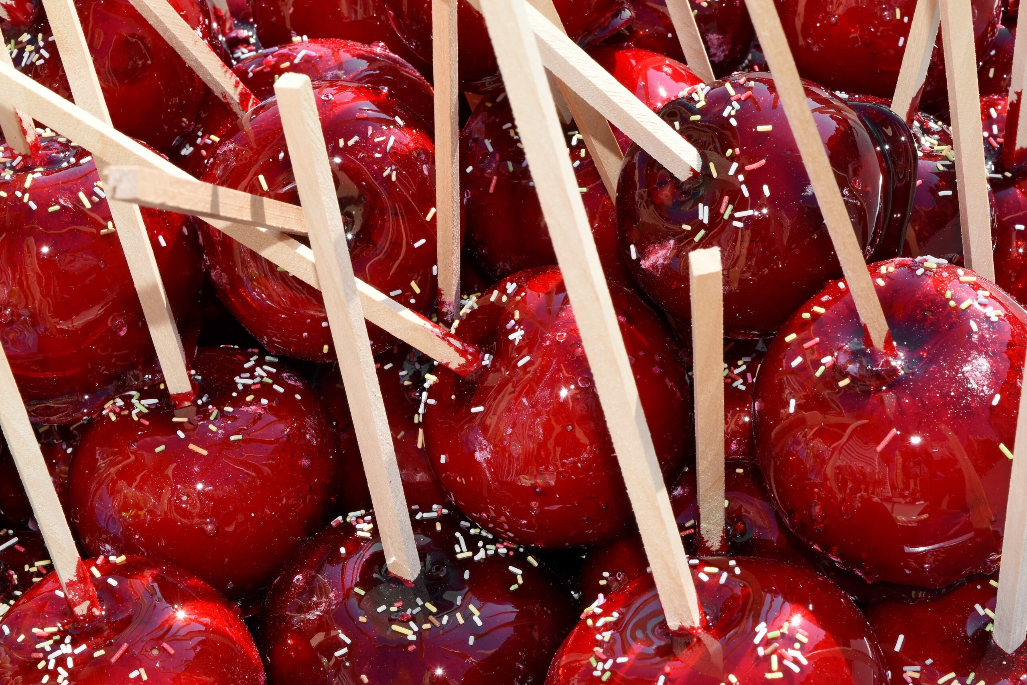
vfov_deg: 16.6
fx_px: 2353
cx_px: 514
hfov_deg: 24.6
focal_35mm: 82
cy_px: 342
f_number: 18
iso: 280
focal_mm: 55
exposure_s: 1/100
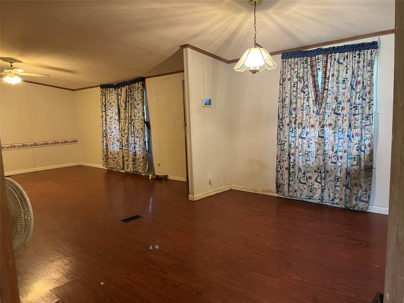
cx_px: 202
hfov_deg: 67.3
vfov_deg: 53.1
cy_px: 152
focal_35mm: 26
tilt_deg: -7.7
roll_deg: +3.3
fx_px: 303
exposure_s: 1/60
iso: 400
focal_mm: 5.1
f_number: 1.6
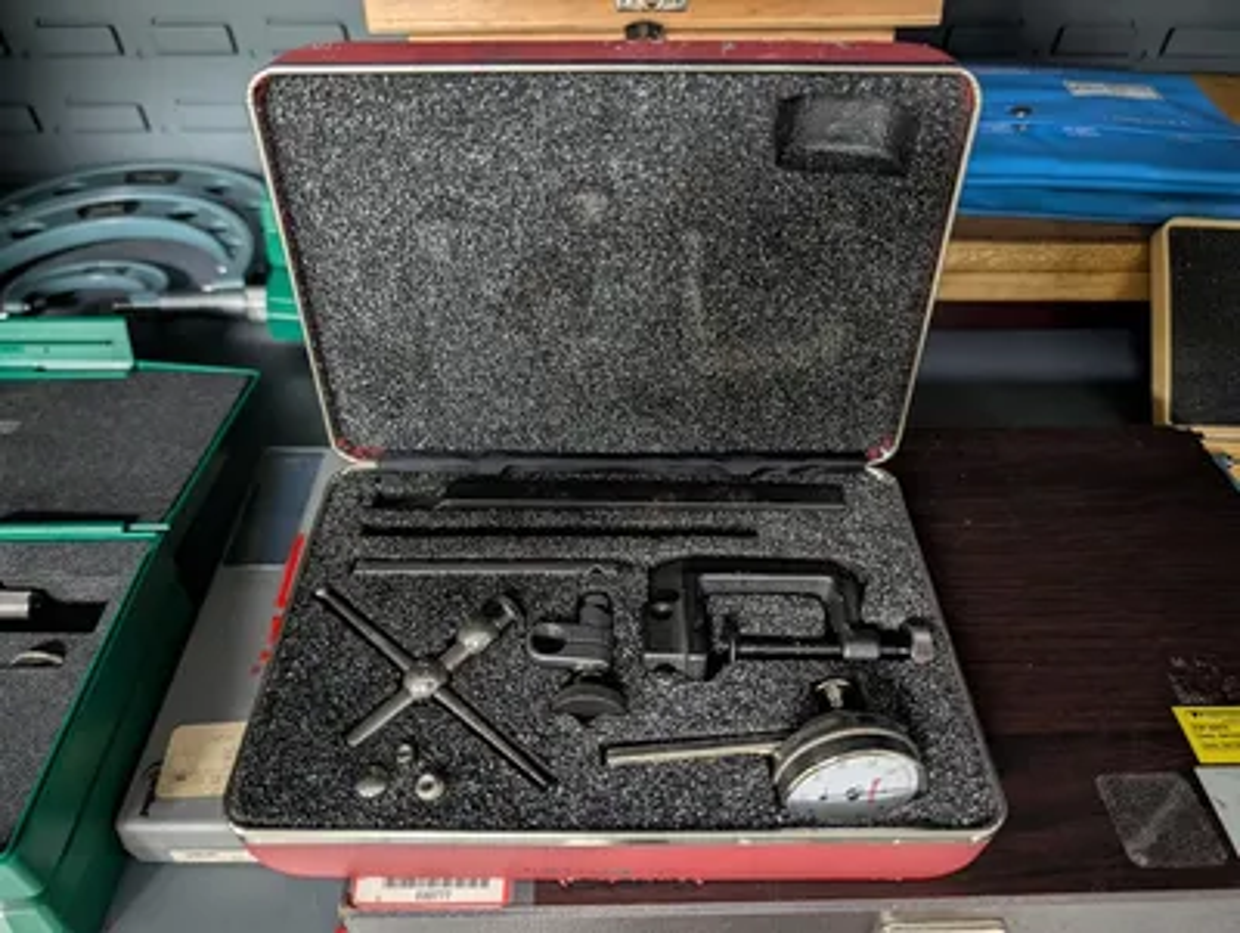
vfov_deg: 56.9
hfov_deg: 71.5
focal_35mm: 24
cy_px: 466
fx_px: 861
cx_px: 620
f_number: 1.68
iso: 453
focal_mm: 6.9
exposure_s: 1/33.3
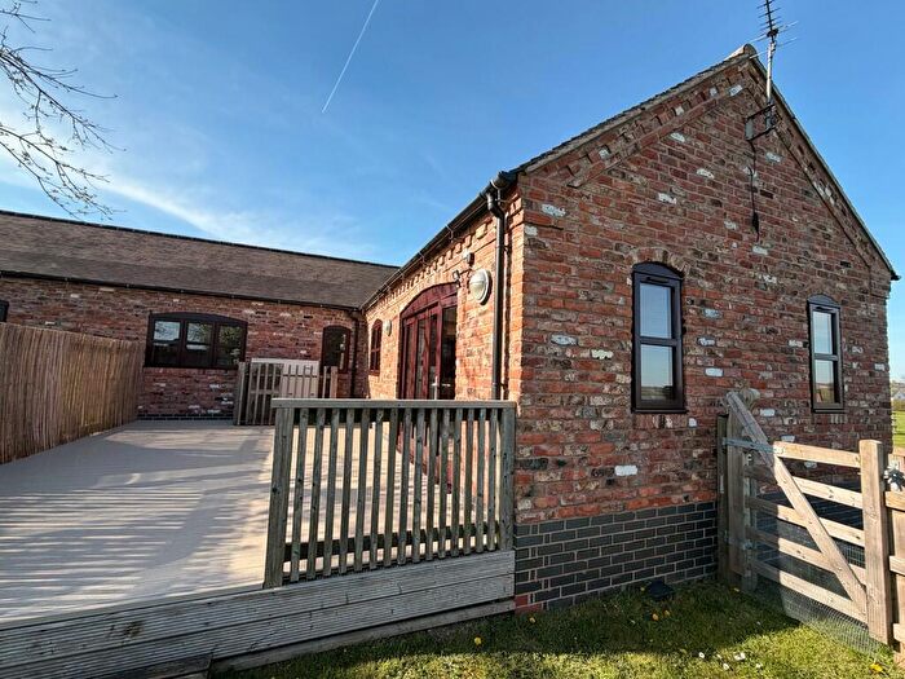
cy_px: 340
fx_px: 366
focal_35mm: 14
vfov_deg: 85.7
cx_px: 452
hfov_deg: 102.1
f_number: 2.2
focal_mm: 2.22
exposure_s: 1/742
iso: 40
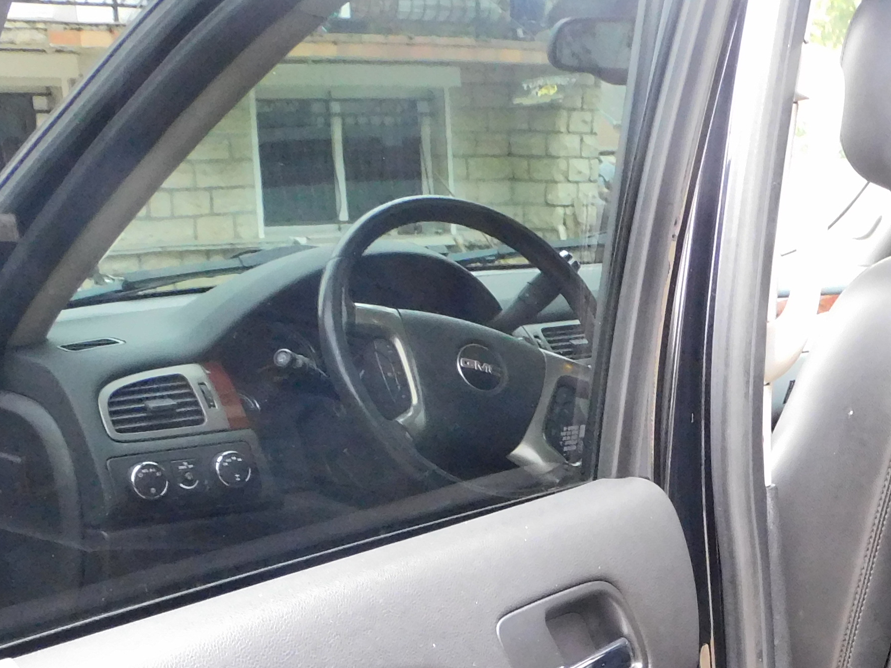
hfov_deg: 23.5
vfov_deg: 18.3
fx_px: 2008
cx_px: 971
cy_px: 692
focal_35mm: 78
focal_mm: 5.4
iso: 560
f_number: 3.5
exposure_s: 1/60
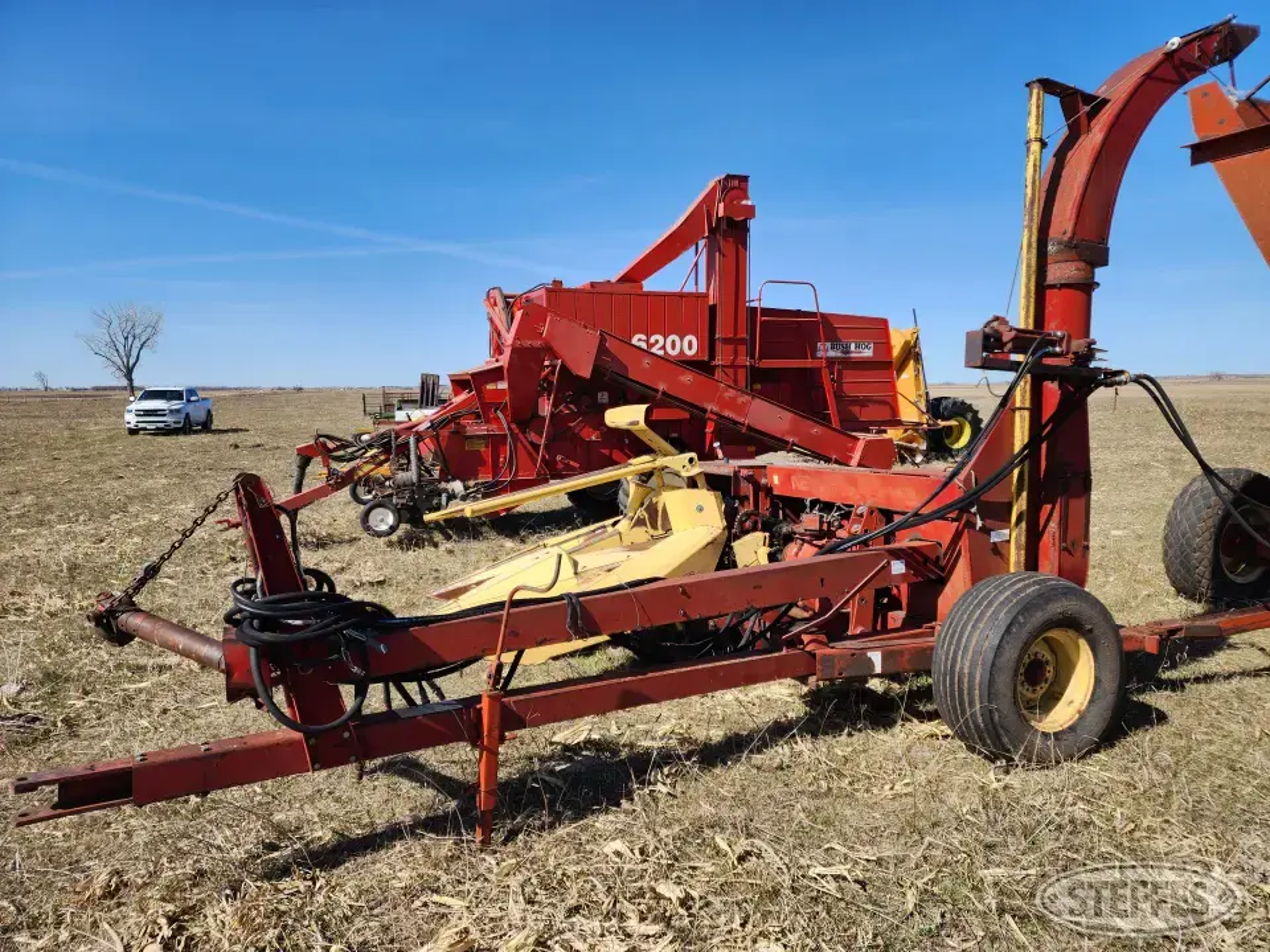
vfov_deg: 58.9
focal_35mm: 23
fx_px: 844
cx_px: 635
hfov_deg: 73.9
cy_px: 476
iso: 12
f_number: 1.8
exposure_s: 1/1013
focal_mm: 6.4
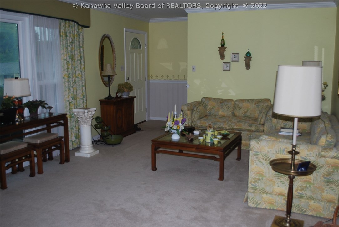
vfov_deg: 36.9
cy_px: 114
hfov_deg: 53.1
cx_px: 170
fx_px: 339
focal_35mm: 36
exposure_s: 1/60
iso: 200
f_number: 4.2
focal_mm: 24
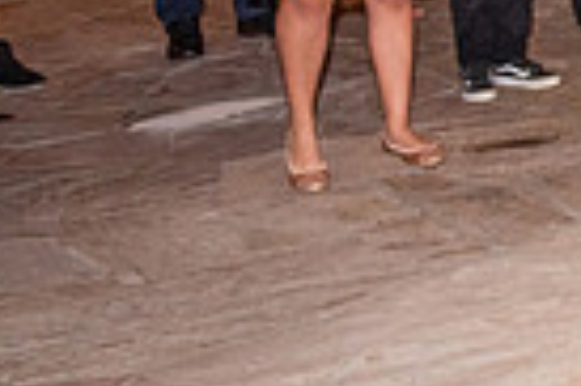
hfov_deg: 14.4
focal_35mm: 123
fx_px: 1983
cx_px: 1098
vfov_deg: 11.0
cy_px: -23
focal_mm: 29
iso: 1250
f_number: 2.8
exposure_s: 1/125
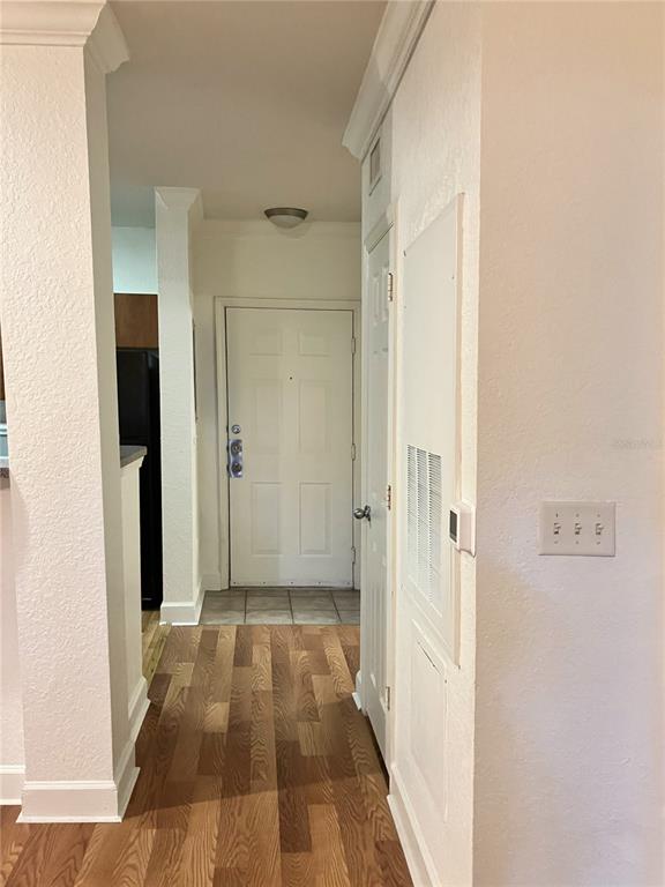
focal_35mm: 28
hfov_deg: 49.7
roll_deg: +0.6
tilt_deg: -4.7
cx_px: 332
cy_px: 444
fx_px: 717
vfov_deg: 63.4
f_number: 1.8
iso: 320
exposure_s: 1/40
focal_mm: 3.99
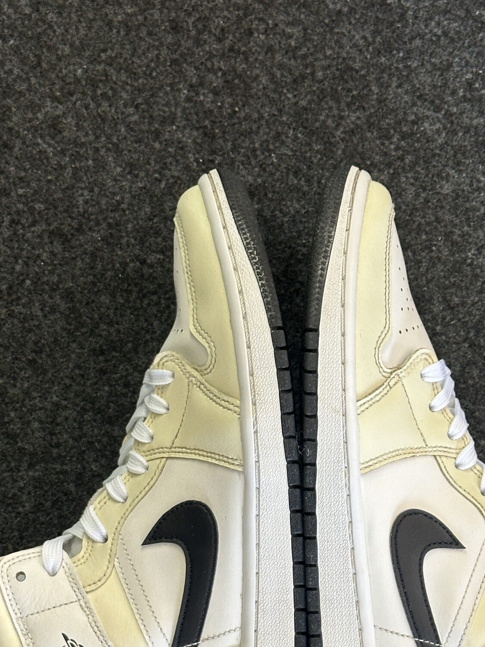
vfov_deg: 23.5
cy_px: 520
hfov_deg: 18.0
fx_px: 1532
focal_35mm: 82
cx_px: 300
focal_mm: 6.86
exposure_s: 1/50
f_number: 1.78
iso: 100
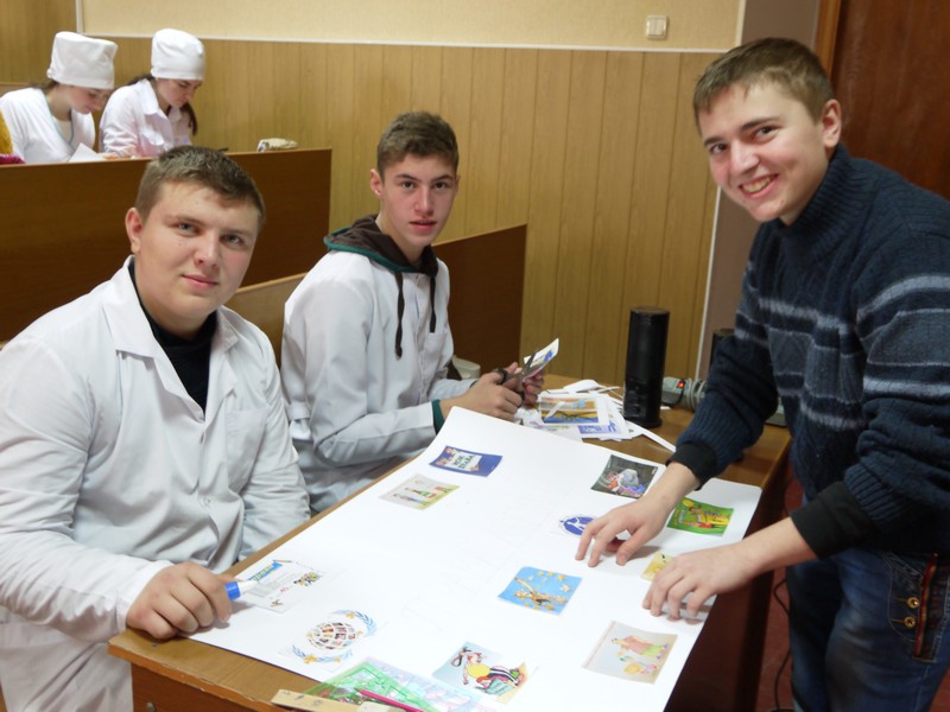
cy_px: 356
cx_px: 475
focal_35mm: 36
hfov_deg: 51.4
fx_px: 988
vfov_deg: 39.7
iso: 400
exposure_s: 1/10
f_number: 4.2
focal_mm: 18
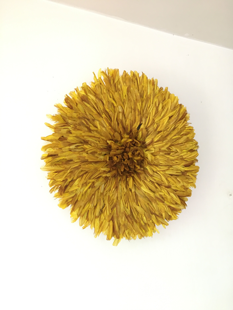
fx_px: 260
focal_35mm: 29
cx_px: 116
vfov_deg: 61.7
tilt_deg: +8.7
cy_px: 155
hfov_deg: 48.2
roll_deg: +1.5
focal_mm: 4.15
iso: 100
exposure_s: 1/8
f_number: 2.2
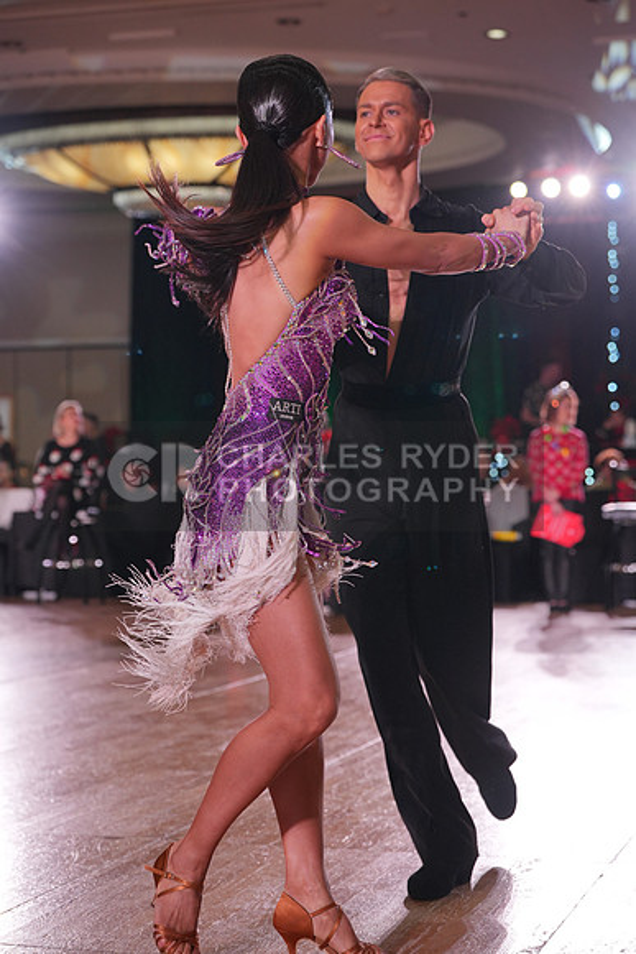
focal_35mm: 70
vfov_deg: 28.8
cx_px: 318
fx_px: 1854
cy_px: 477
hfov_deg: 19.5
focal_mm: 70
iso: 1000
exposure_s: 1/400
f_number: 4
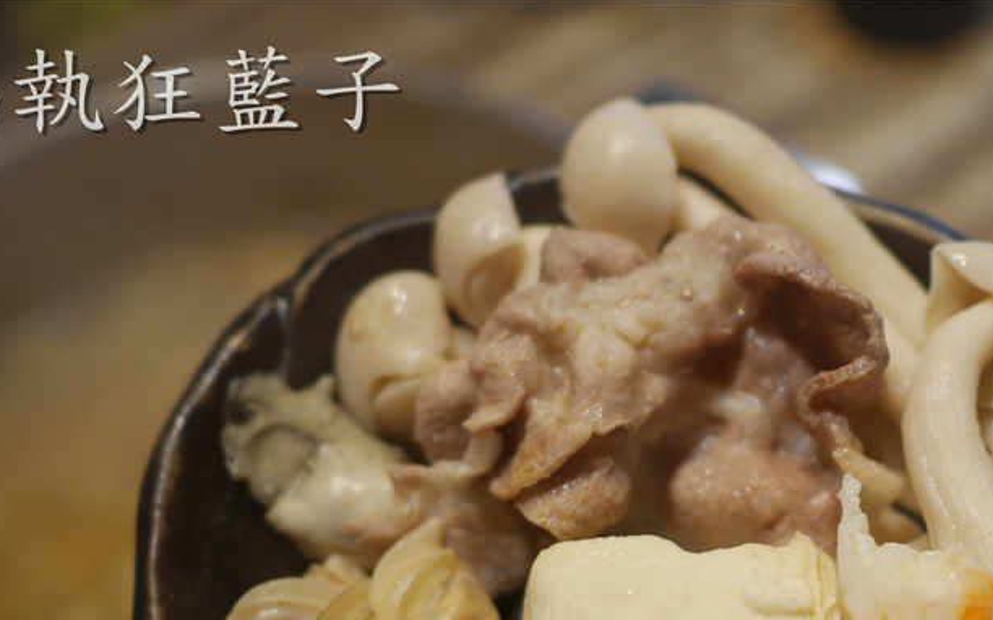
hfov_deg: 38.2
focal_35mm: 52
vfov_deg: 23.9
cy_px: 605
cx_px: 699
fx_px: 1407
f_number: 1.7
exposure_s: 1/80
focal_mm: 15
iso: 200
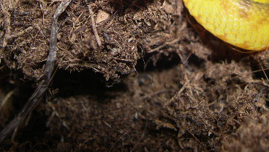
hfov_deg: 29.3
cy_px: -21
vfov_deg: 16.2
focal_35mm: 72
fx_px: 514
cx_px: 164
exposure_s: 1/60
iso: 100
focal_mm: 8
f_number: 7.6
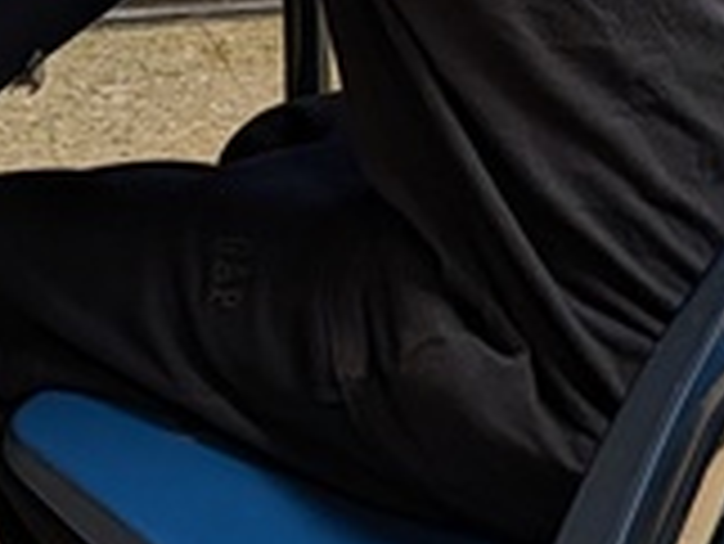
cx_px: -229
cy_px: -699
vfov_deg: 8.9
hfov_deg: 12.5
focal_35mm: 153
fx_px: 3202
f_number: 1.68
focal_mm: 6.9
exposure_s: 1/120
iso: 65
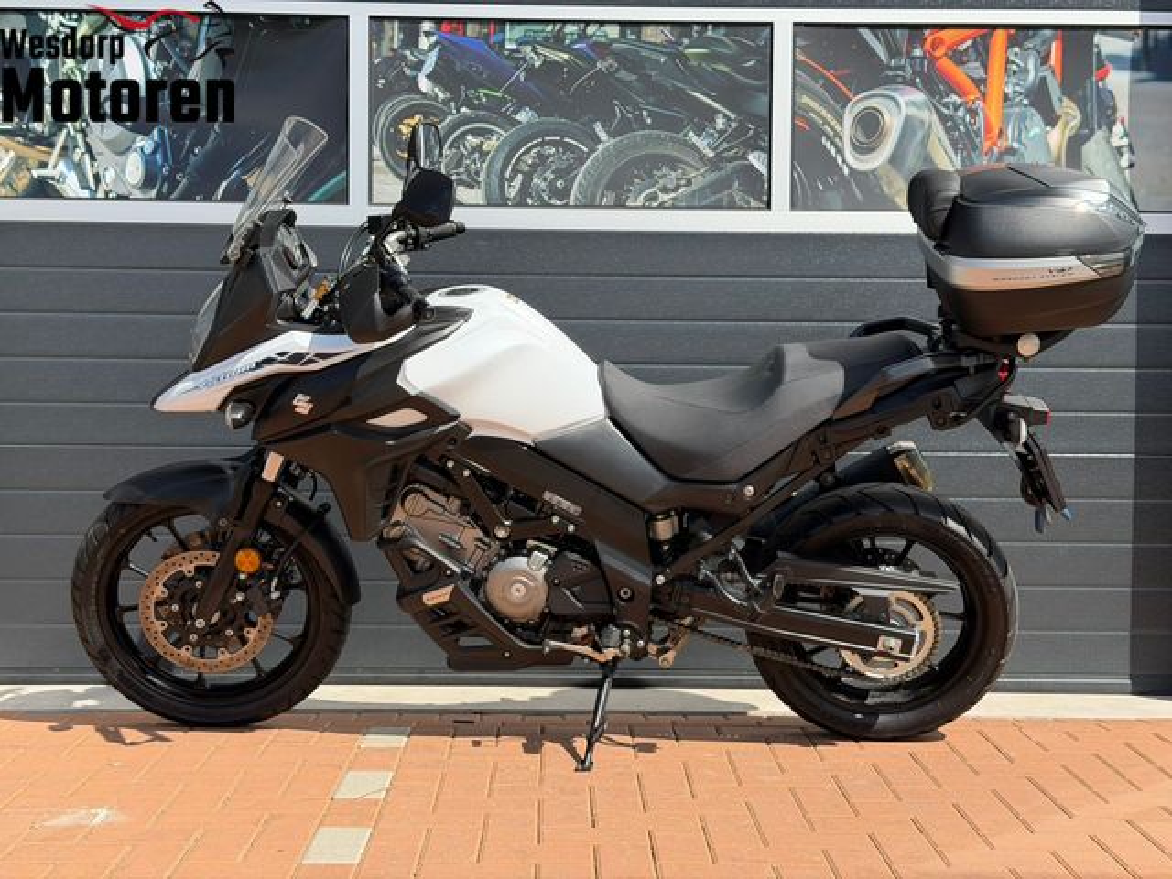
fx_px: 1625
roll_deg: -0.6
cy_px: 440
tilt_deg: -1.2
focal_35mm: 48
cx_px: 586
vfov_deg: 30.3
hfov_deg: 39.7
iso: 100
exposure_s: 1/4098
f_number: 1.78
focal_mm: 6.76
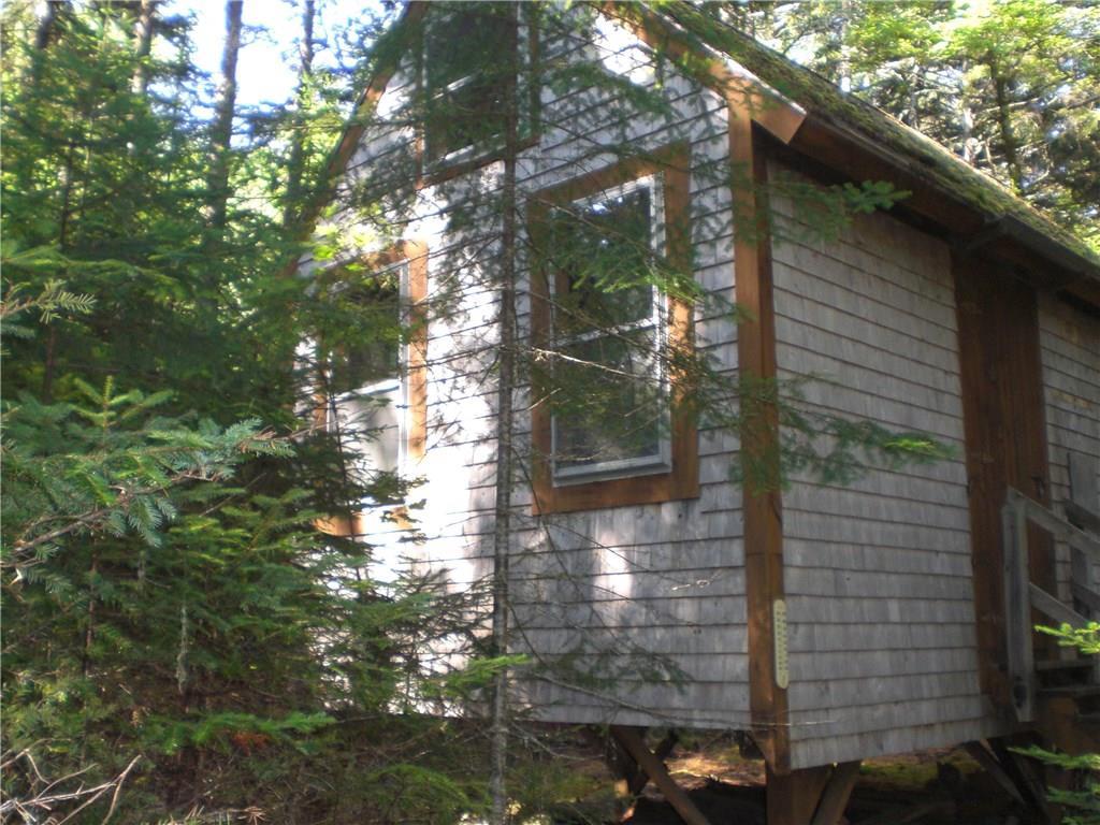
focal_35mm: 38
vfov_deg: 37.7
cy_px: 412
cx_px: 550
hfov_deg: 49.0
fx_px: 1208
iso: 200
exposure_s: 1/100
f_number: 3.1
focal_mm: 6.3
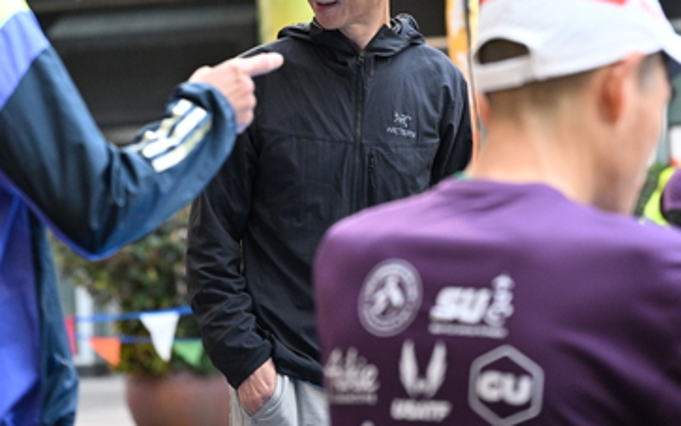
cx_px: 342
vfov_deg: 9.2
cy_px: 17
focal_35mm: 142
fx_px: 2636
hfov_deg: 14.7
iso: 3200
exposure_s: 1/100
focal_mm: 92
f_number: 4
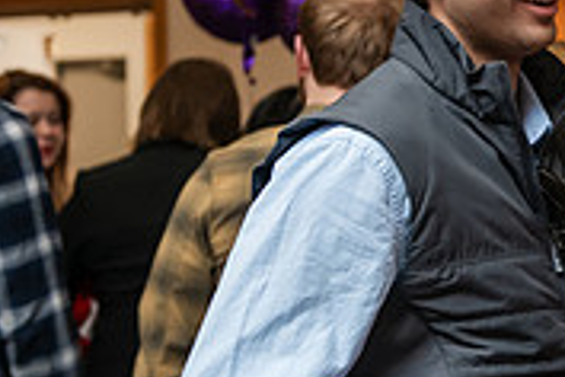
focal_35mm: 157
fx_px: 2464
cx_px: 814
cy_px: 145
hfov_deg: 12.5
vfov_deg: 8.7
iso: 1600
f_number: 3.5
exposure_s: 1/200
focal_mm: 48
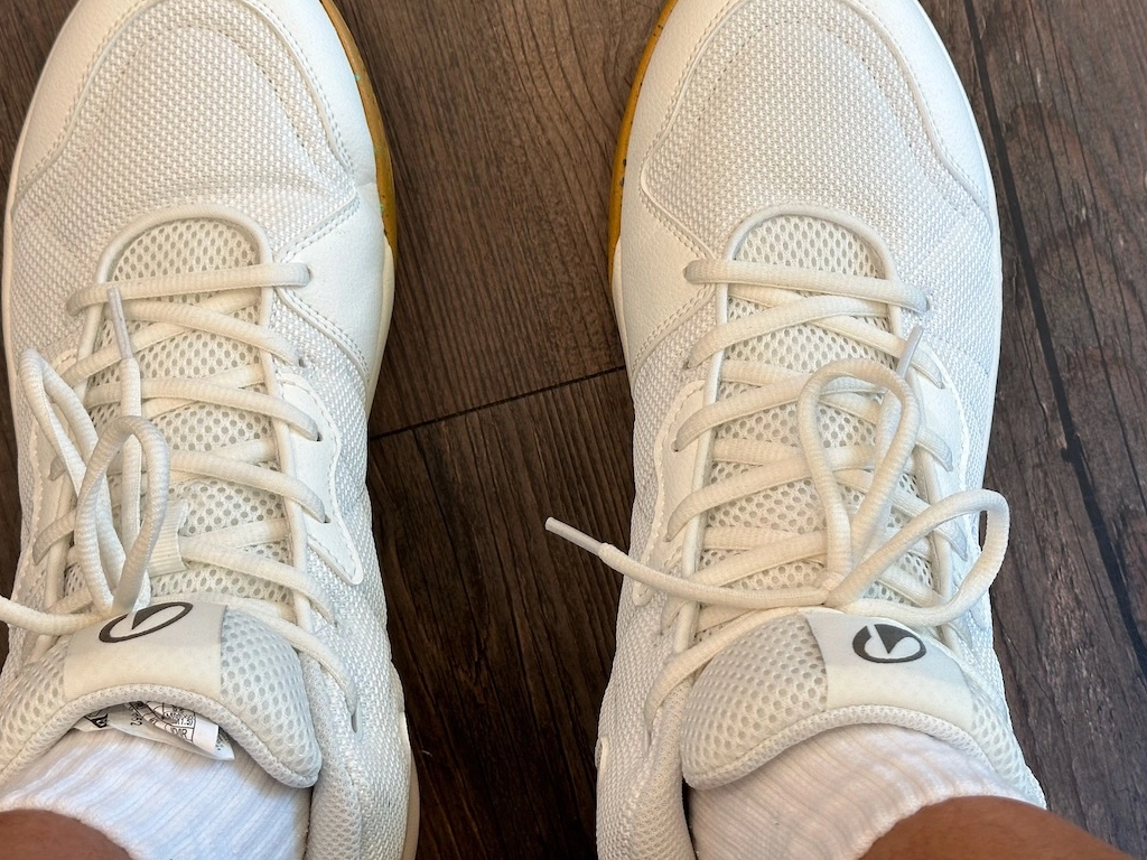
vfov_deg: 24.4
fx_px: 1988
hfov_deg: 32.2
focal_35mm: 60
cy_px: 343
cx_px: 550
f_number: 1.8
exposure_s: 1/60
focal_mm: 6.9
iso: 64
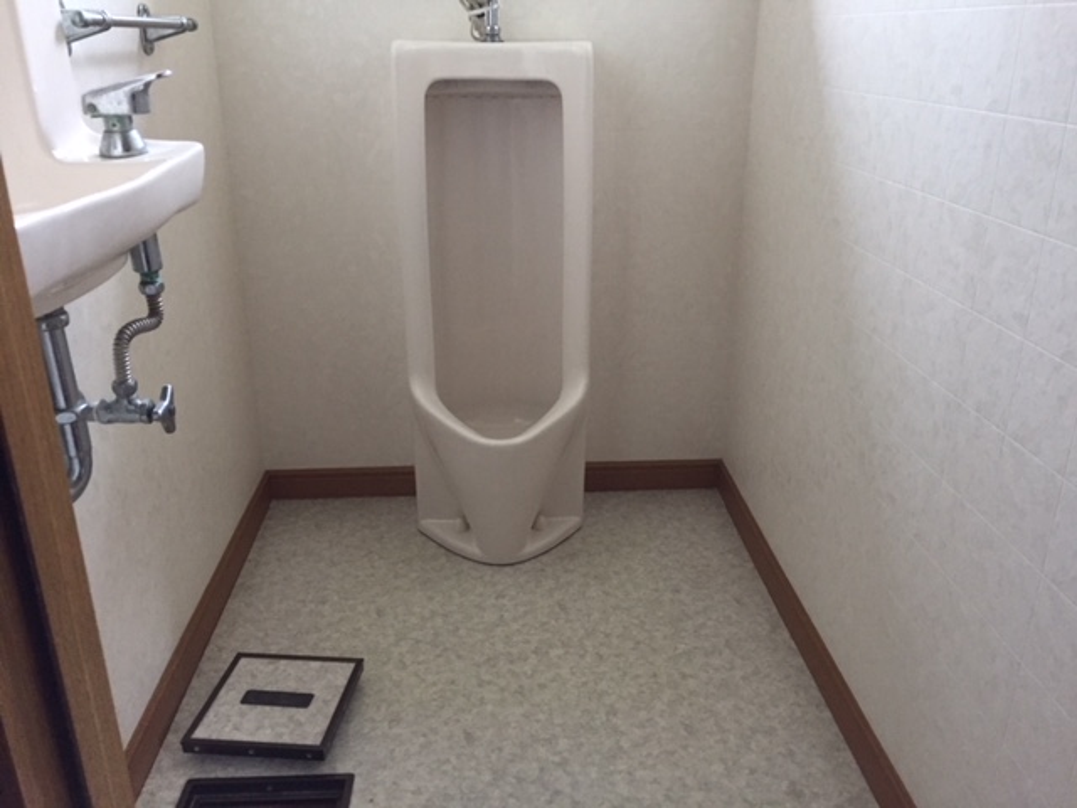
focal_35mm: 29
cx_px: 538
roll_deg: -1.5
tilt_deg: -21.6
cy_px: 404
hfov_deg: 61.7
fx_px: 902
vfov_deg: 48.2
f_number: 2.2
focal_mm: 4.15
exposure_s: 1/30
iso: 200
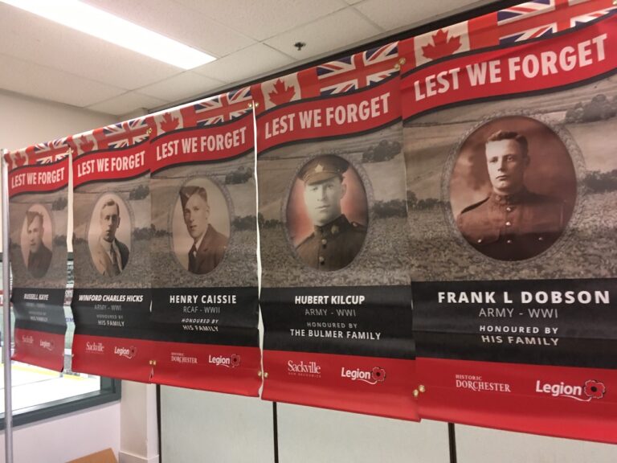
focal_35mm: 29
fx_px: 517
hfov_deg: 61.7
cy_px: 232
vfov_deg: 48.2
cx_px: 308
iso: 200
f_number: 2.2
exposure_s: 1/24
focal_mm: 4.15
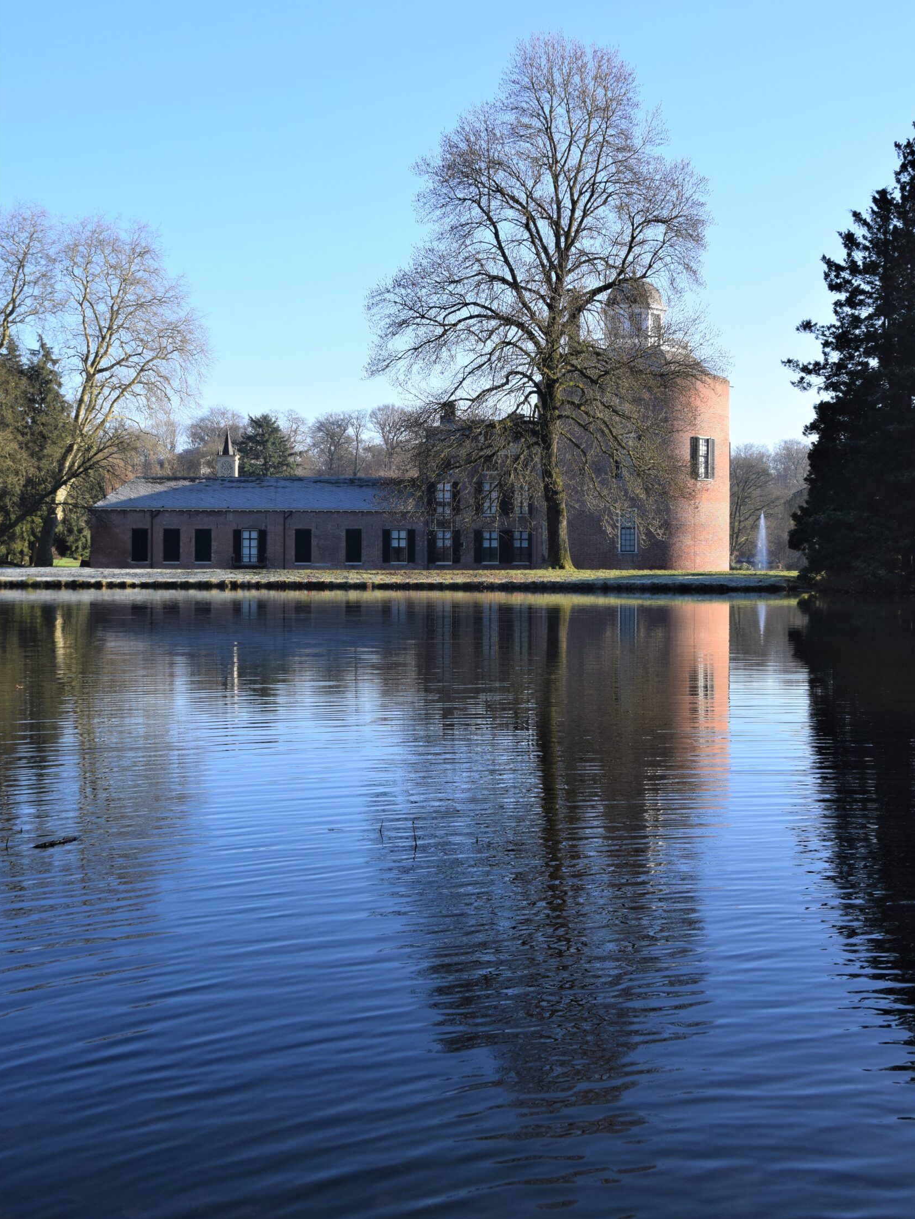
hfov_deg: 34.7
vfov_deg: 45.2
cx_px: 466
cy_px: 544
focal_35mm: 42
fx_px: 1464
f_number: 10
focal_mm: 25
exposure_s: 1/400
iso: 400
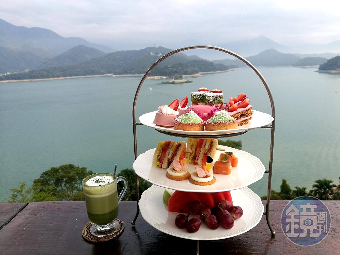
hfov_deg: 65.3
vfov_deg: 51.4
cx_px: 170
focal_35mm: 27
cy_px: 128
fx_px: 265
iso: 50
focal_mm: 4.5
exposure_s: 1/274
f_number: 2.2
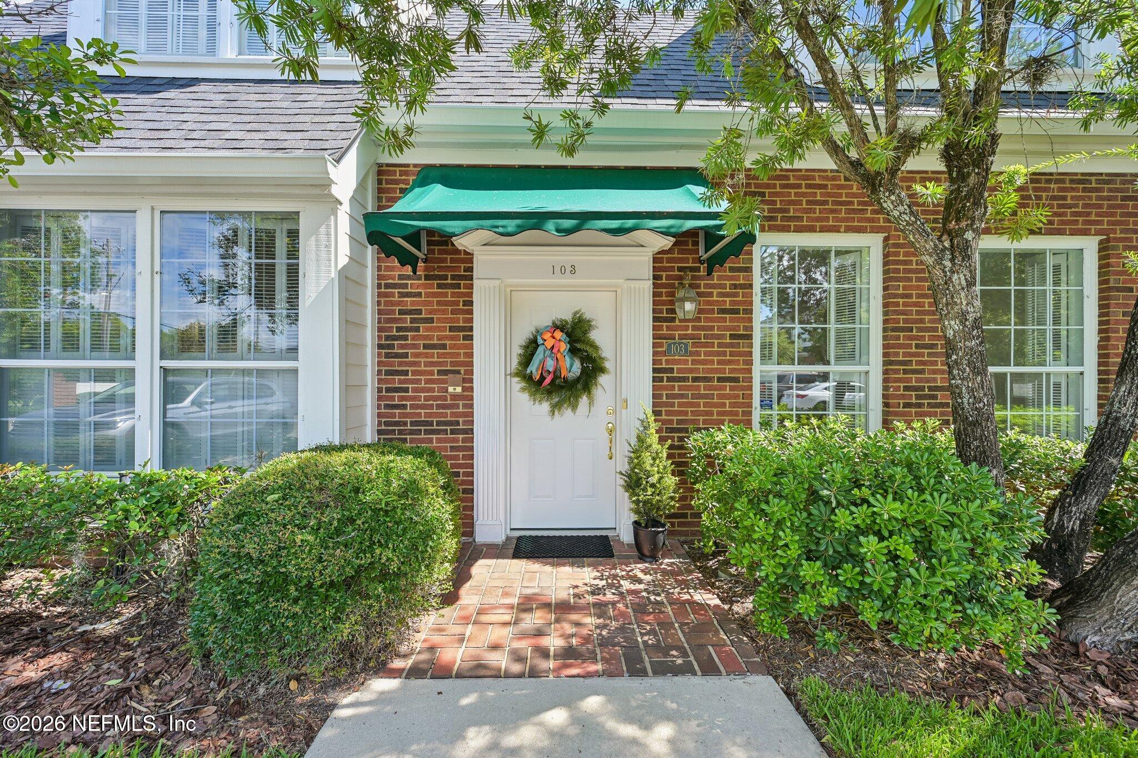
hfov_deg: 104.3
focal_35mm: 14
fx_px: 442
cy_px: 379
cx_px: 569
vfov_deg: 81.2
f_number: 8
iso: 100
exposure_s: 1/45
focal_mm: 14
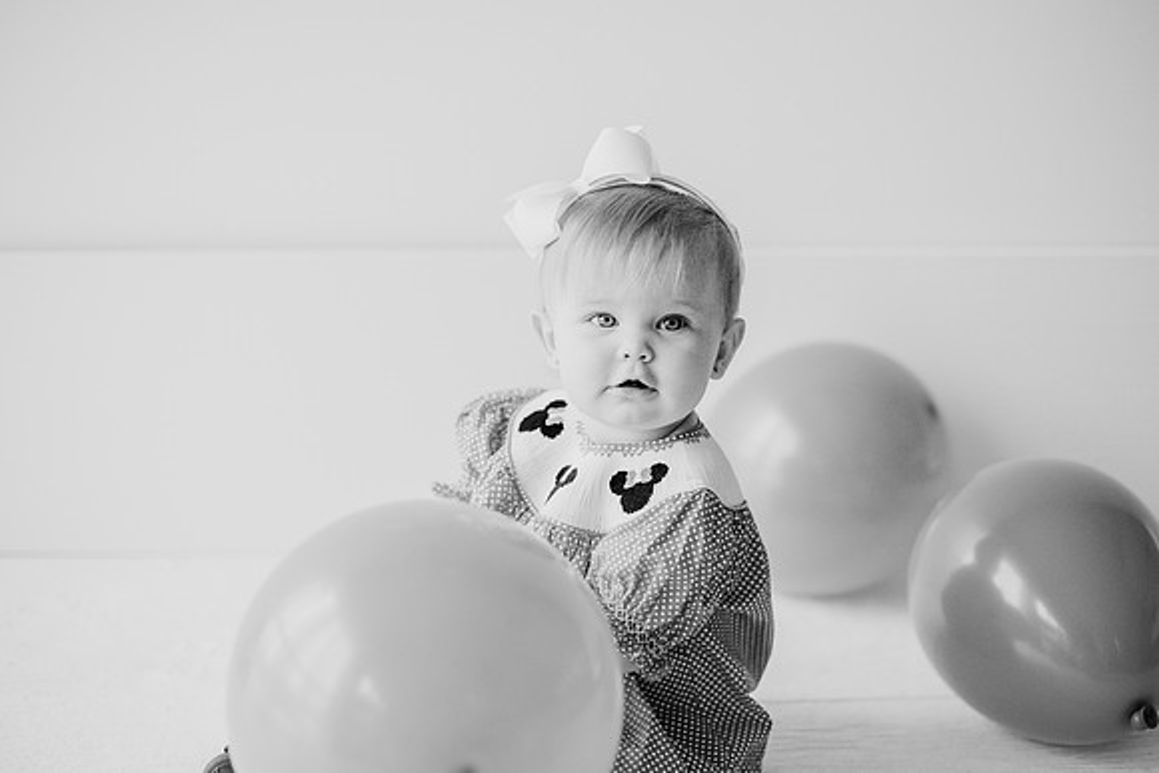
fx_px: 1754
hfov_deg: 36.6
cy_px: 385
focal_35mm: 54
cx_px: 609
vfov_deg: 24.9
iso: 1000
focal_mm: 50
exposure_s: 1/800
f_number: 2
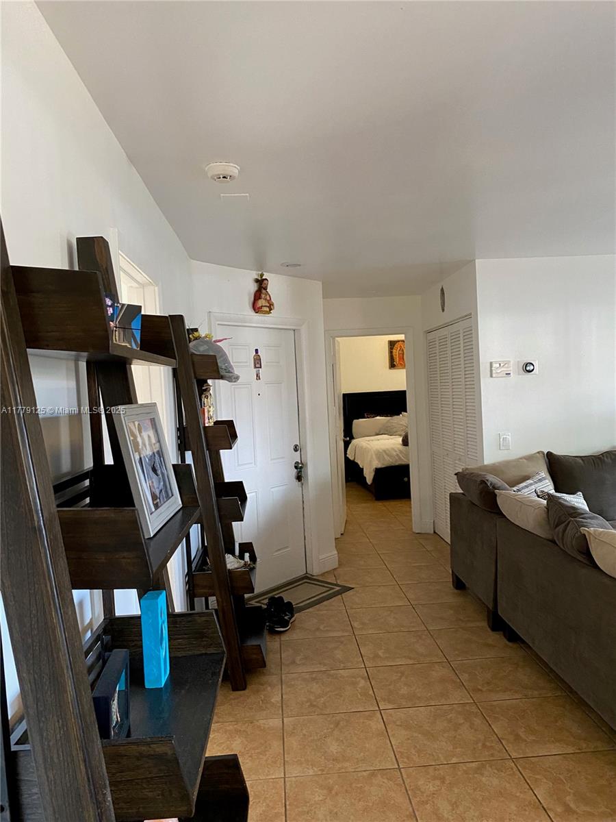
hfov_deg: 53.1
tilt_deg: -1.2
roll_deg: +2.5
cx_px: 308
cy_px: 411
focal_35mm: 26
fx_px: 617
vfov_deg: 67.3
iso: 320
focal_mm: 4.25
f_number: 1.8
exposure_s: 1/60
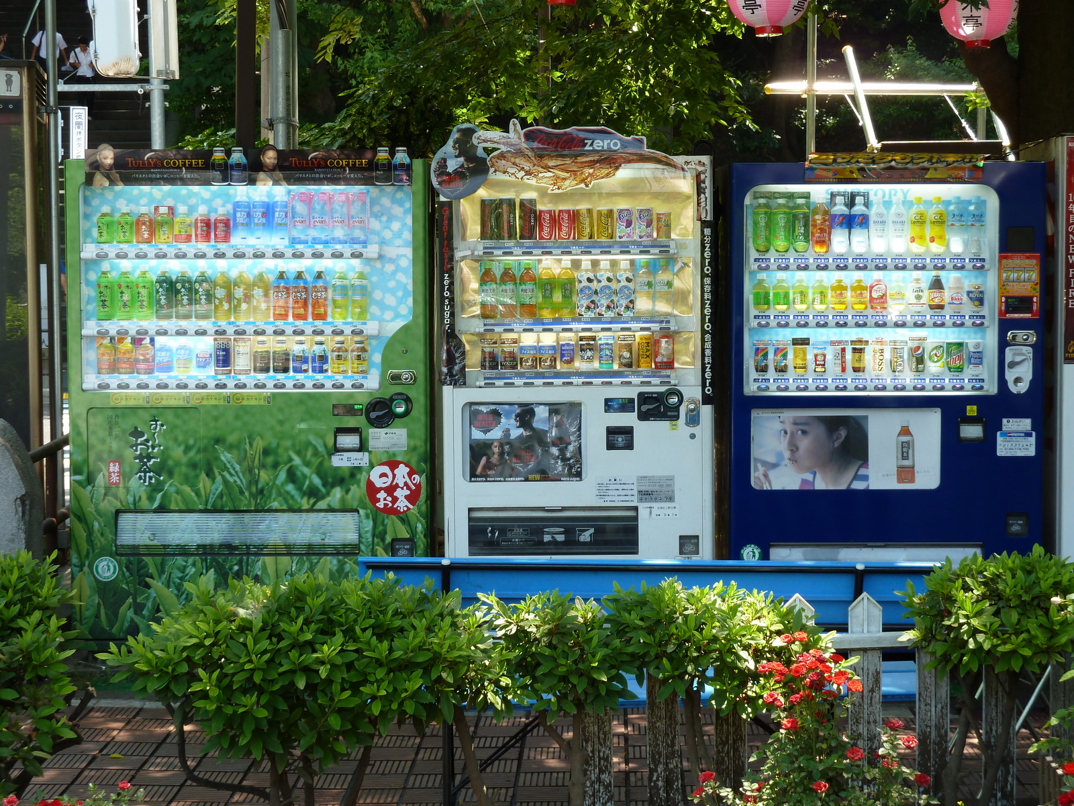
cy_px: 403
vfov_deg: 21.9
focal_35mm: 67
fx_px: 2079
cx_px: 537
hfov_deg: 29.0
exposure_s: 1/60
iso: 80
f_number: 4.1
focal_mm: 11
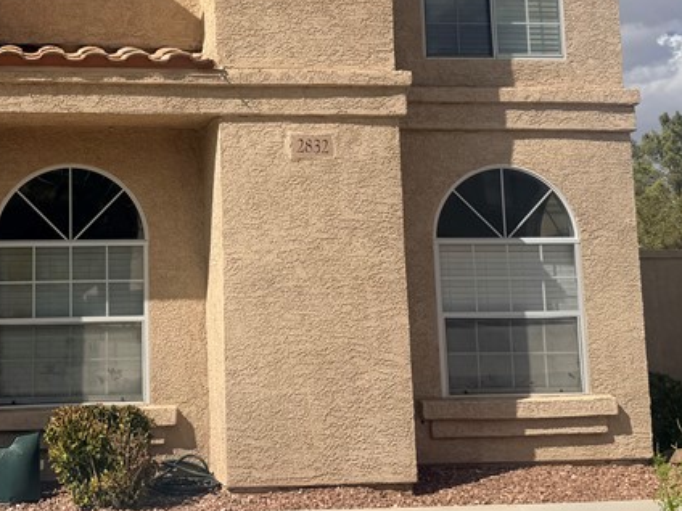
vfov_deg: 25.0
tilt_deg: +8.6
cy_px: 137
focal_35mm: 58
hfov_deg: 32.5
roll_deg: +1.5
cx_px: 156
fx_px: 1143
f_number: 1.78
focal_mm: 6.76
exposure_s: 1/9091
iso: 80
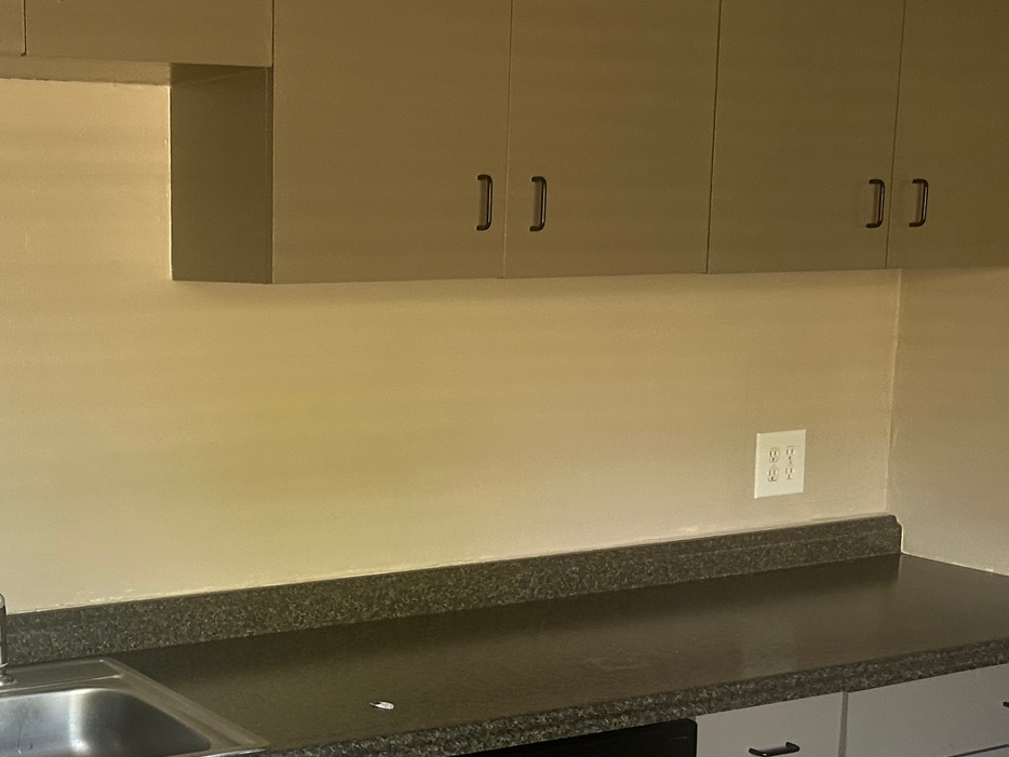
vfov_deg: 25.4
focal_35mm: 57
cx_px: 148
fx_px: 1662
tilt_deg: -9.7
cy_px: 546
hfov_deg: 32.5
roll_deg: +1.4
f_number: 1.5
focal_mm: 5.7
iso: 160
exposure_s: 1/60
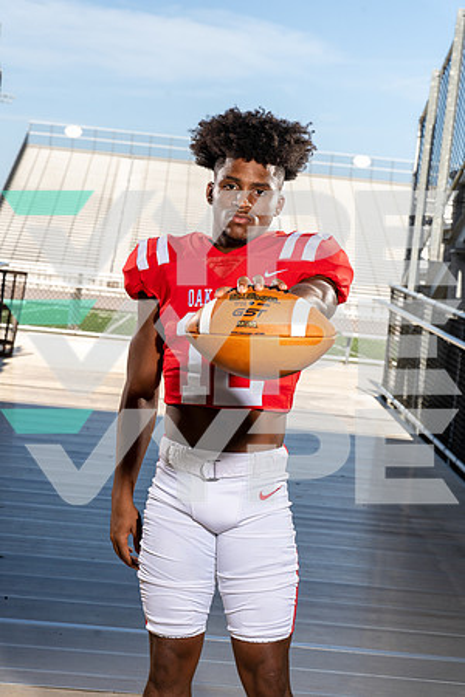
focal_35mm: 70
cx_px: 232
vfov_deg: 28.8
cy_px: 348
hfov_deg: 19.5
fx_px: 1356
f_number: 8
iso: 160
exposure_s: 1/250
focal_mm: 70
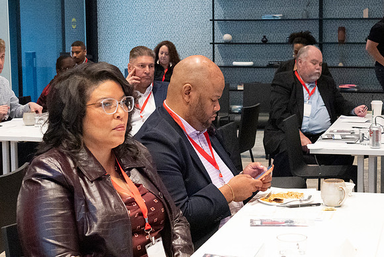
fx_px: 741
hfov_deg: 29.0
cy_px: 108
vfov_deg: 19.6
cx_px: 222
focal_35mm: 69
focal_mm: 40
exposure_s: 1/125
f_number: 8
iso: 16000
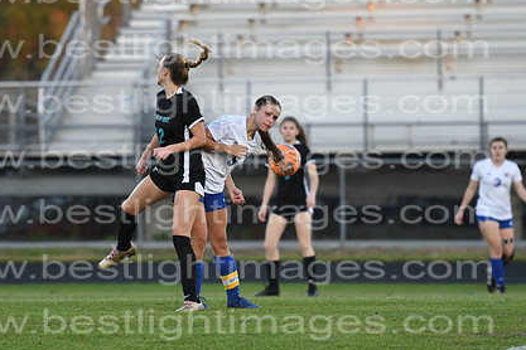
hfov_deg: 5.3
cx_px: 207
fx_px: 5635
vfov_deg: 3.6
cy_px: 187
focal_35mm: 386
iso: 720
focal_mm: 185
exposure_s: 1/800
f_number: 2.8
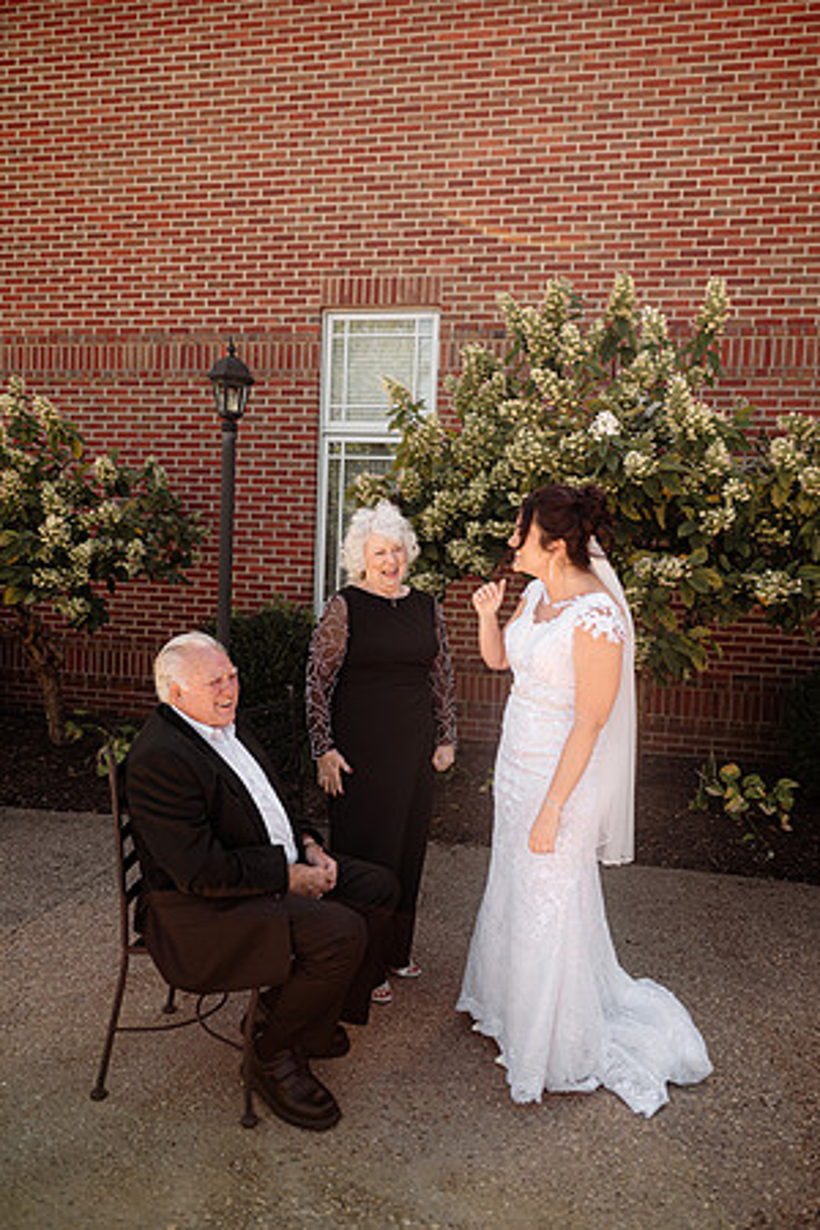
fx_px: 820
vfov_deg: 73.7
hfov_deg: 53.1
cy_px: 615
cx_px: 410
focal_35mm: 24
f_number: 2.8
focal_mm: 24
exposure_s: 1/640
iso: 160
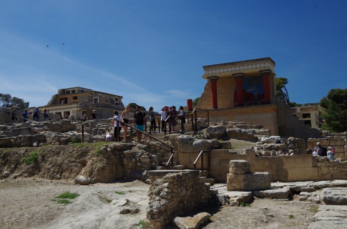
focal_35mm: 42
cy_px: 114
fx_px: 404
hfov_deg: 46.5
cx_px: 174
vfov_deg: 31.7
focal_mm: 28
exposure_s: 1/200
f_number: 5.6
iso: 100
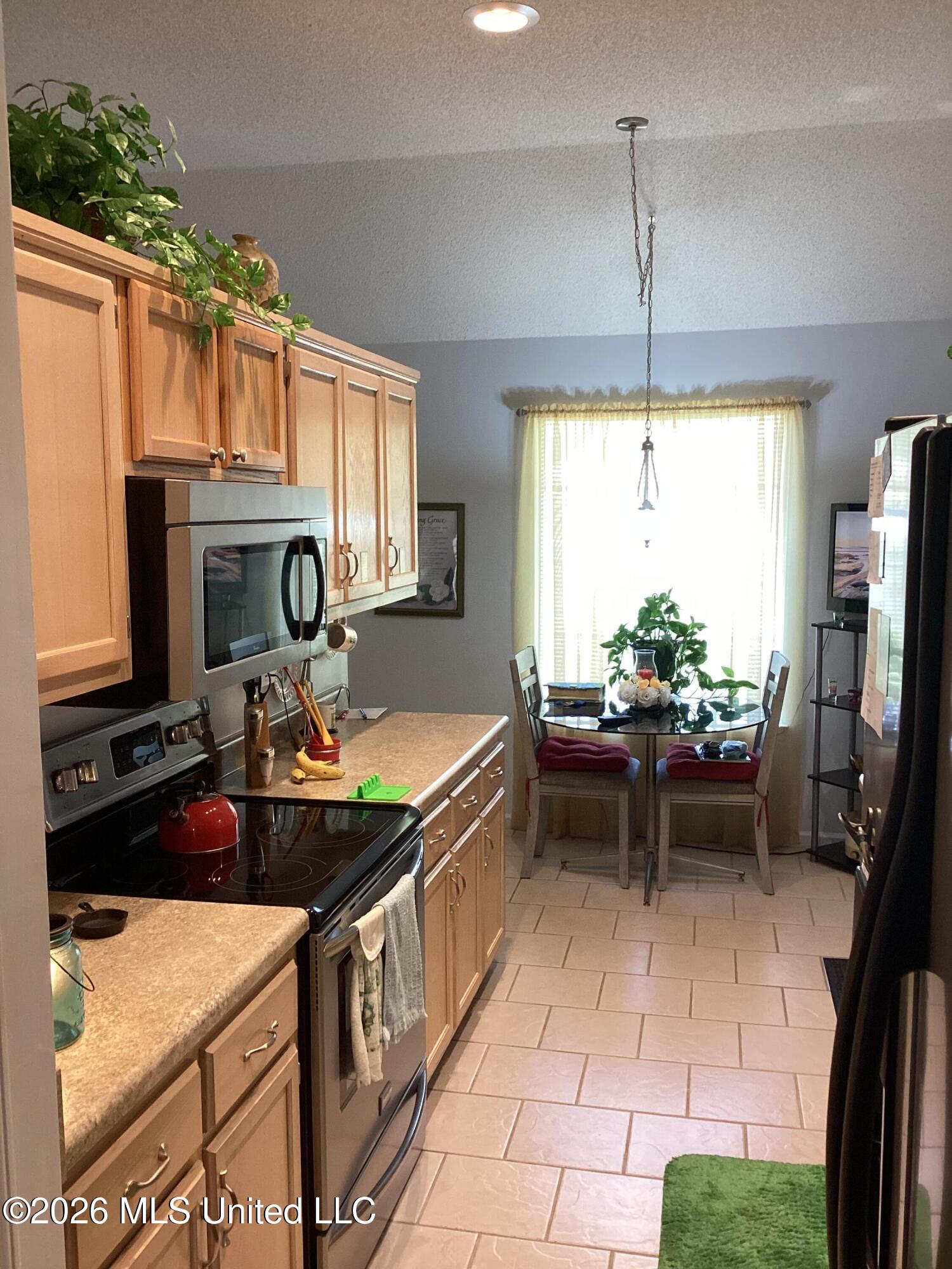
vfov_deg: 58.4
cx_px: 476
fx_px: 1137
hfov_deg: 45.4
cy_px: 634
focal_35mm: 31
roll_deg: -0.3
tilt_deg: -6.7
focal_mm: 3.3
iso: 100
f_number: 2.4
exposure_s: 1/60
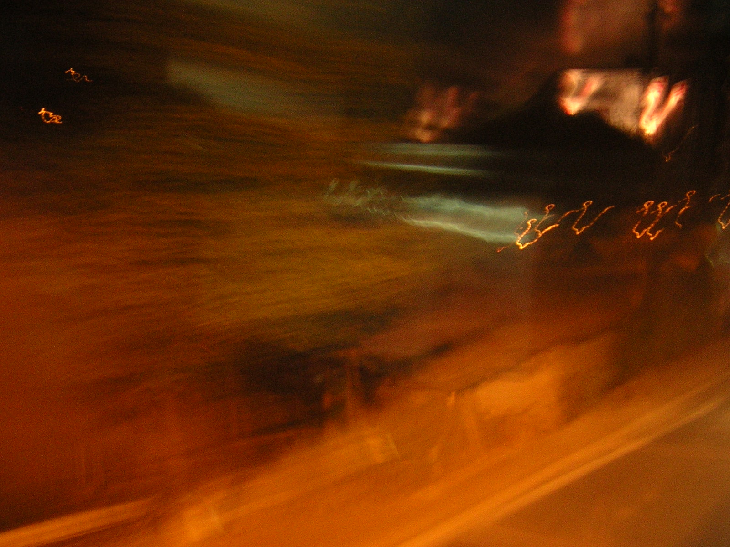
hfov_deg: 51.4
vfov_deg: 39.7
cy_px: 274
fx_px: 759
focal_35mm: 36
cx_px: 365
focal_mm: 4.7
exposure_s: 1/2.7
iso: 400
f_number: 2.6
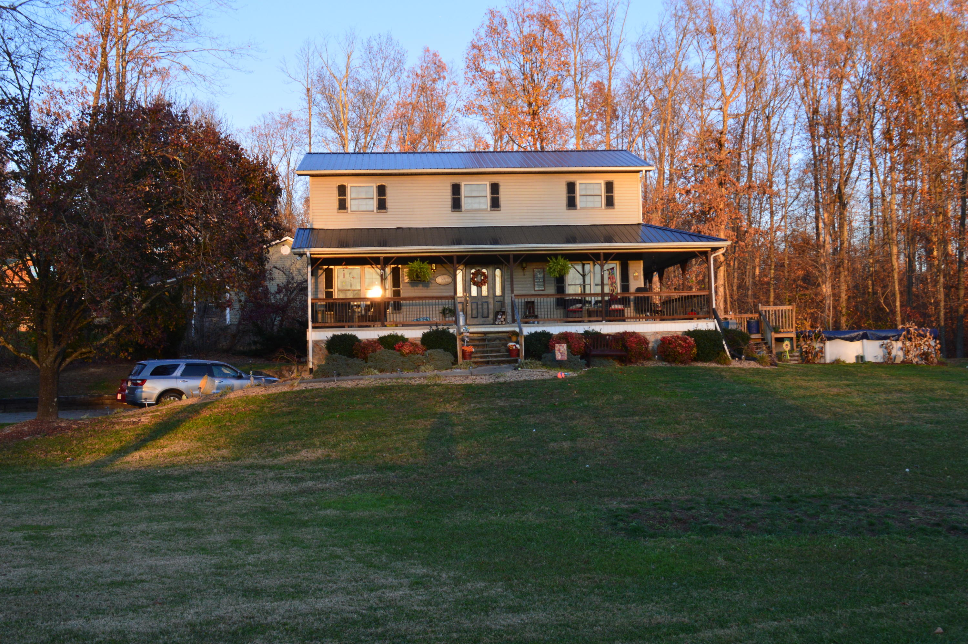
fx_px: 1048
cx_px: 484
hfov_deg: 49.6
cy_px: 322
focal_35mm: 39
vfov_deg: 34.1
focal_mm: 26
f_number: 8
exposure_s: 1/80
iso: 400
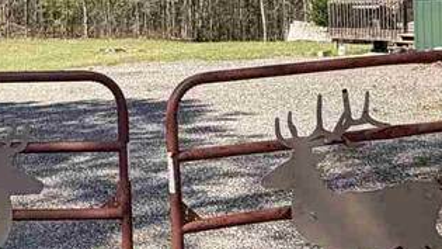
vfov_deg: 18.9
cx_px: 49
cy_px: -1
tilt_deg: +0.0
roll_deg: +2.7
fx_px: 726
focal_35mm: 62
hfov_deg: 32.3
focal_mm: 2.22
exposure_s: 1/770
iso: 40
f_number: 2.2
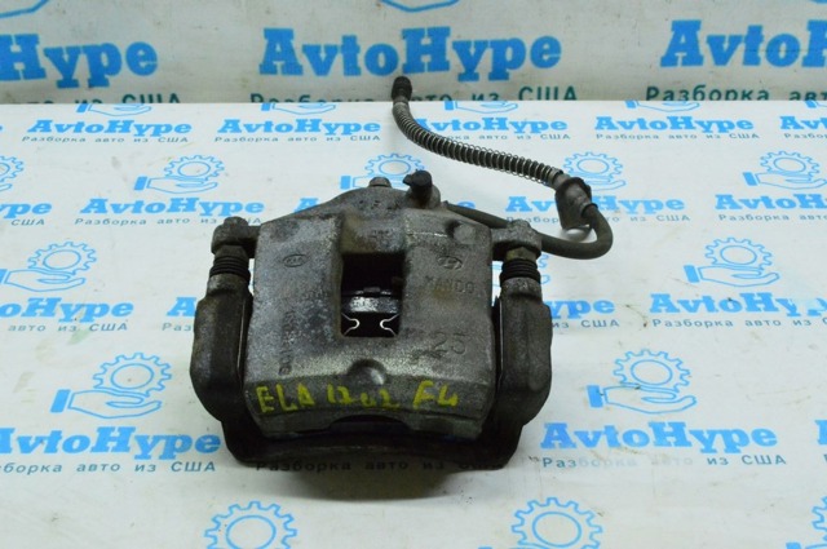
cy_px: 274
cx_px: 414
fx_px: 1170
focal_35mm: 51
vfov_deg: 26.4
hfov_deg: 38.9
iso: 6400
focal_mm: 34
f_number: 29
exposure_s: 1/25
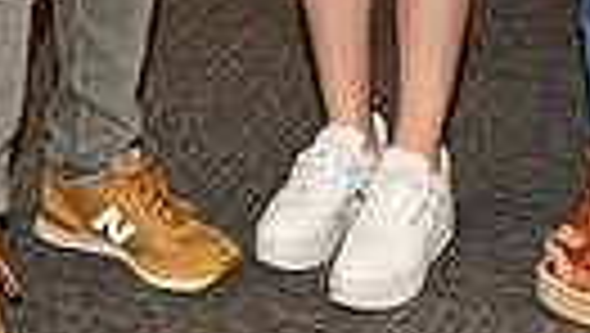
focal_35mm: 151
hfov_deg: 14.2
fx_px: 2365
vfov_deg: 7.4
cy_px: -526
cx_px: 345
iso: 3200
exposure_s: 1/125
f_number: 7.1
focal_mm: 28
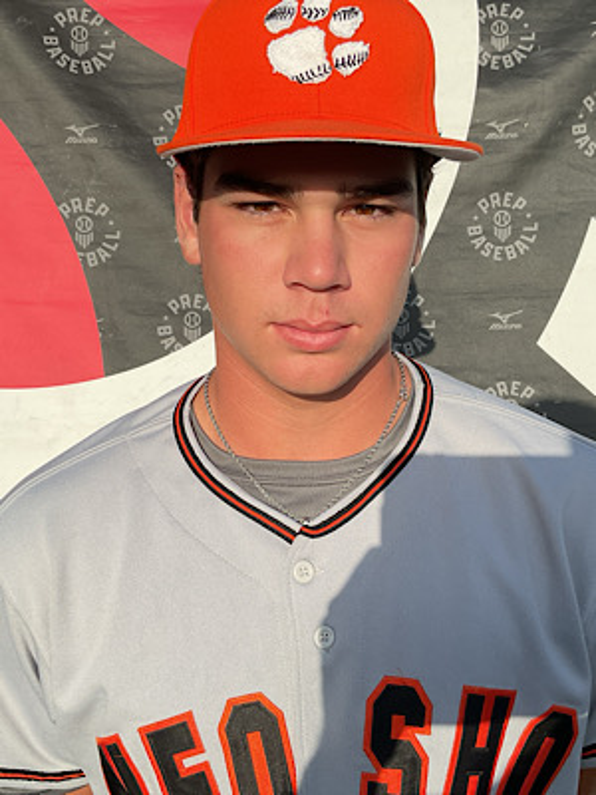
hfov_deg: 48.2
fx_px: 666
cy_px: 398
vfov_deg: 61.7
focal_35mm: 29
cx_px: 298
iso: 16
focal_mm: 3
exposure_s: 1/1730
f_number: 1.8
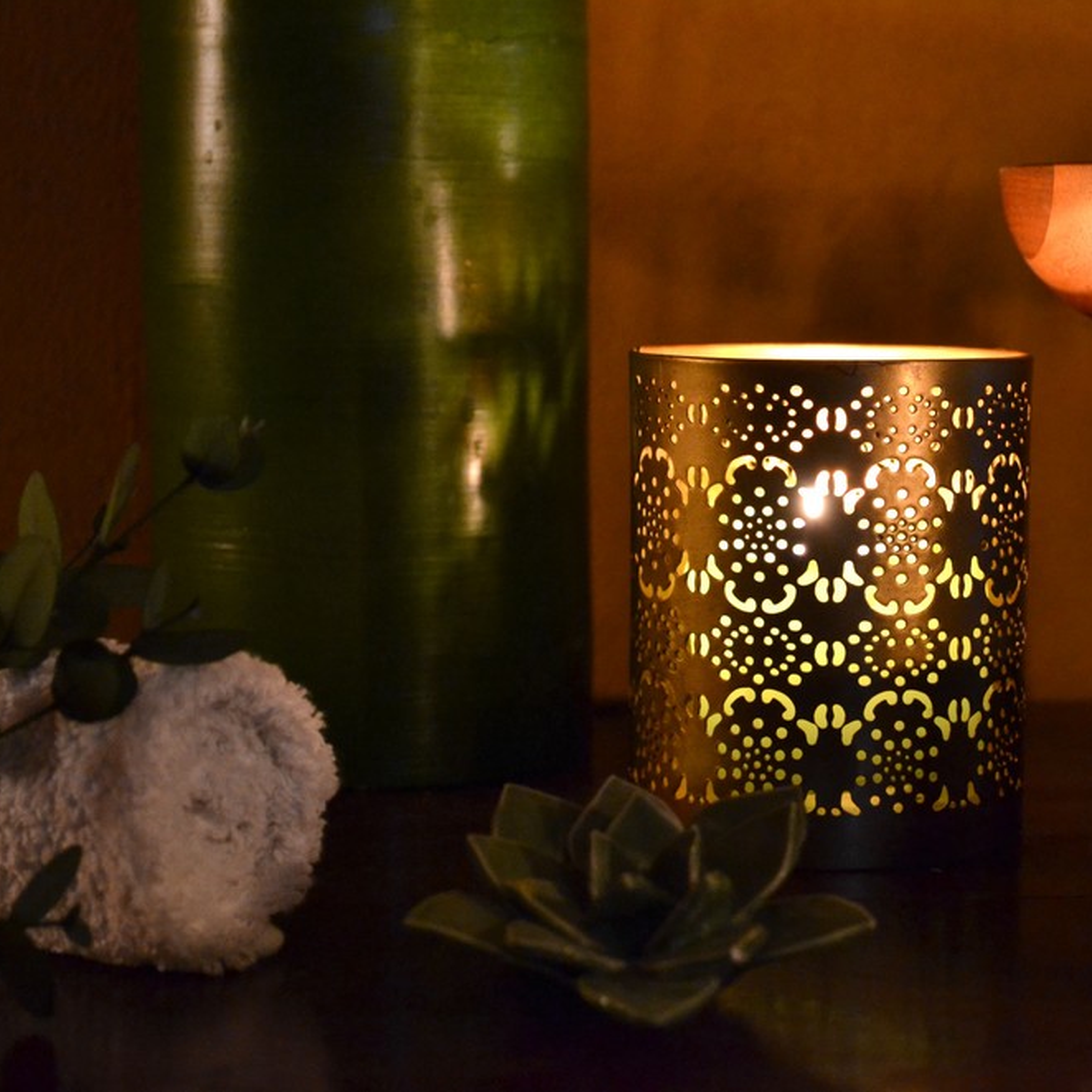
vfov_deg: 22.5
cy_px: 545
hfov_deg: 22.3
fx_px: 2748
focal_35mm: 77
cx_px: 787
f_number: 5.3
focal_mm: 40
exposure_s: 1/15
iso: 2000
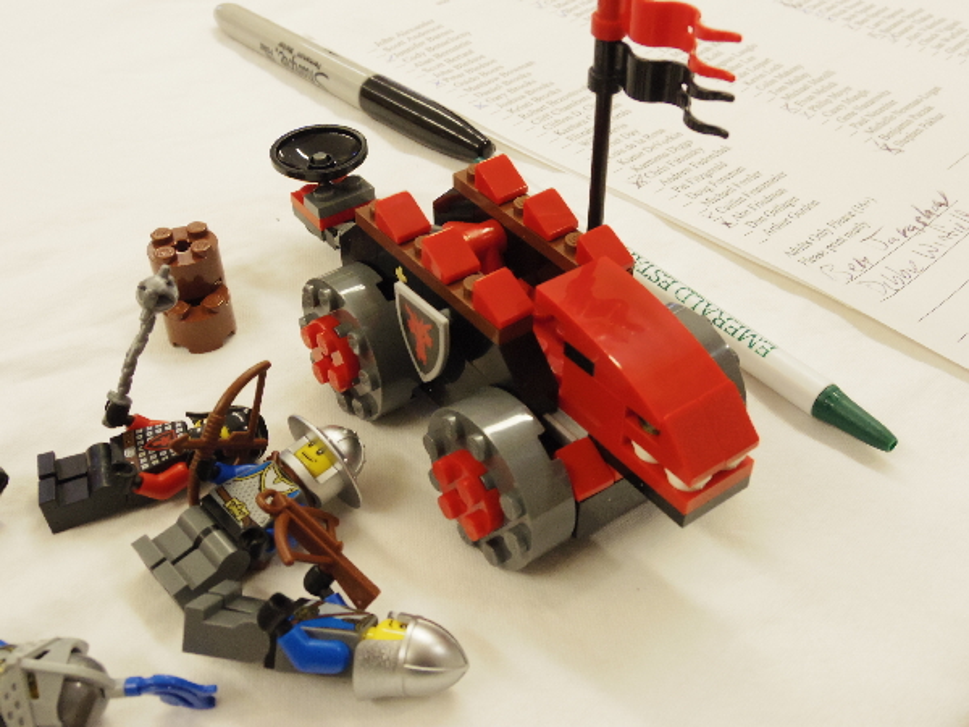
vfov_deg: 38.7
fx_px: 1036
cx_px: 484
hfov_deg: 50.1
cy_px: 364
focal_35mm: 37
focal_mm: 6.8
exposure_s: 1/60
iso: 640
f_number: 4.5
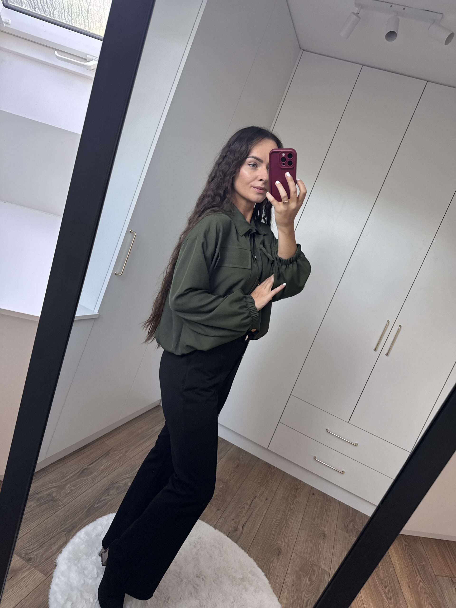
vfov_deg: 71.6
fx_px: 422
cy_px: 304
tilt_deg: -30.2
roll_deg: -20.5
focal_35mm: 24
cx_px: 228
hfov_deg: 56.8
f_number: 1.78
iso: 200
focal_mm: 6.76
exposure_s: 1/121
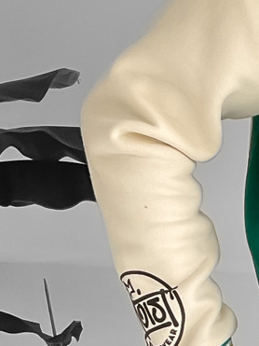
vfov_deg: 14.8
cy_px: 500
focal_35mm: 125
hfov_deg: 11.2
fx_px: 1248
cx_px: 442
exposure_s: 1/120
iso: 50
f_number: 1.8
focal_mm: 3
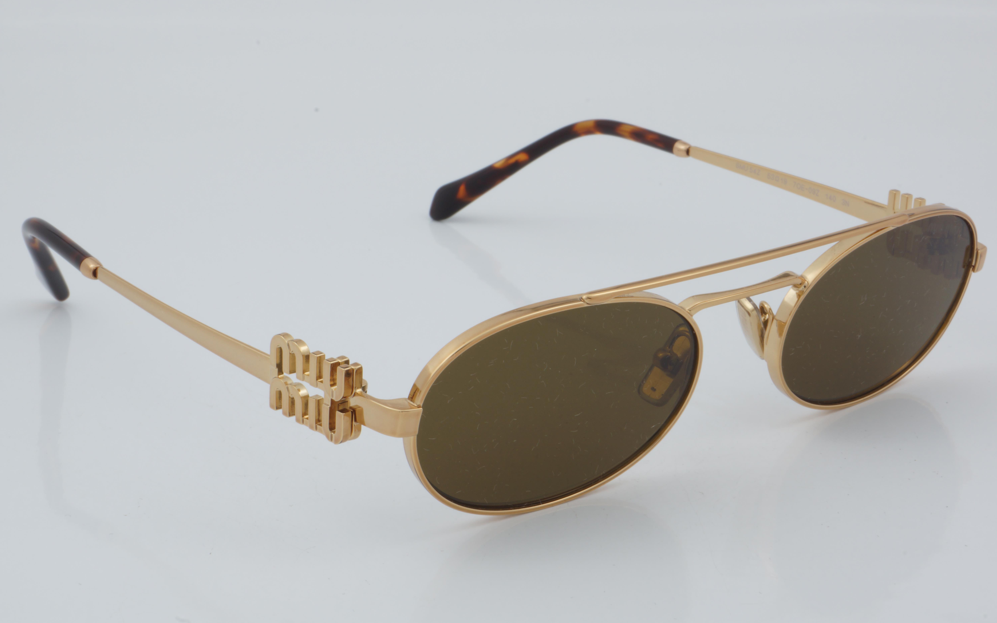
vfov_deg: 16.9
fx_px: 2092
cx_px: 501
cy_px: 299
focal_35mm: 77
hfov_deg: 26.8
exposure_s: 1/4
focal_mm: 50
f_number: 32
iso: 100
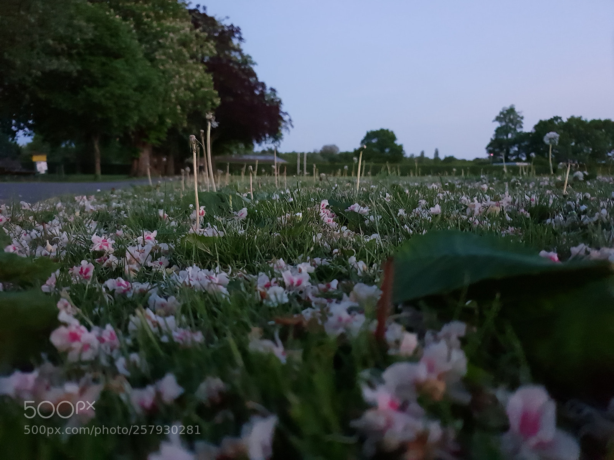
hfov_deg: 67.3
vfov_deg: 53.1
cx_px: 307
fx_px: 461
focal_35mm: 26
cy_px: 230
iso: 800
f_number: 1.5
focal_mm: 4.3
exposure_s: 1/10
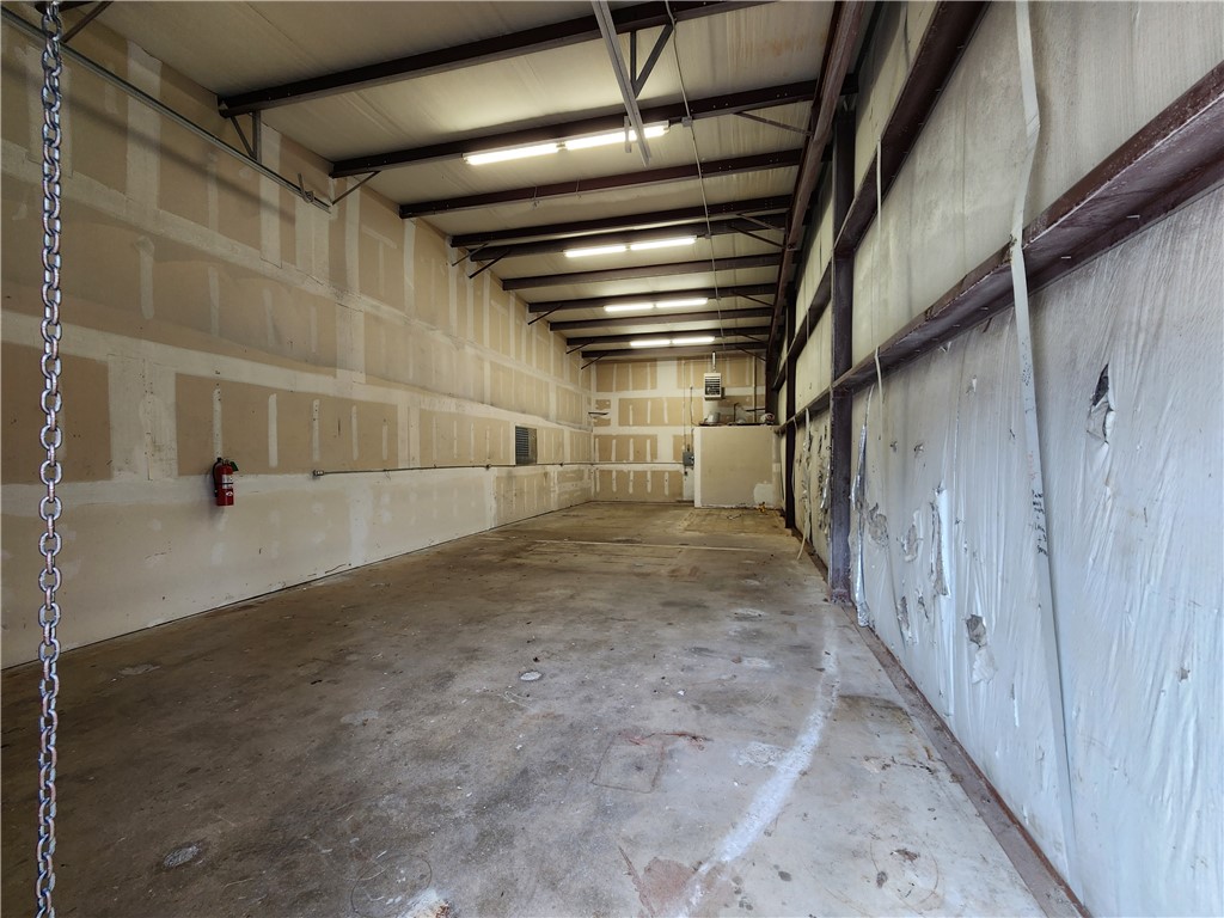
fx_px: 460
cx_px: 612
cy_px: 459
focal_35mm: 13
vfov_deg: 89.9
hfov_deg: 106.2
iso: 100
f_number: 2.2
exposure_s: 1/60
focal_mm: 2.2
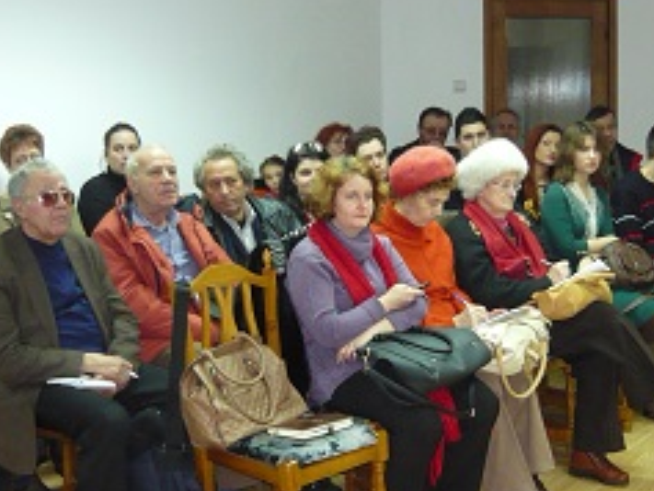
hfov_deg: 33.7
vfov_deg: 25.7
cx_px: 356
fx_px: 1077
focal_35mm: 57
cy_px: 226
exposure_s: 1/30
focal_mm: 5.5
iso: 400
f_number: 2.8
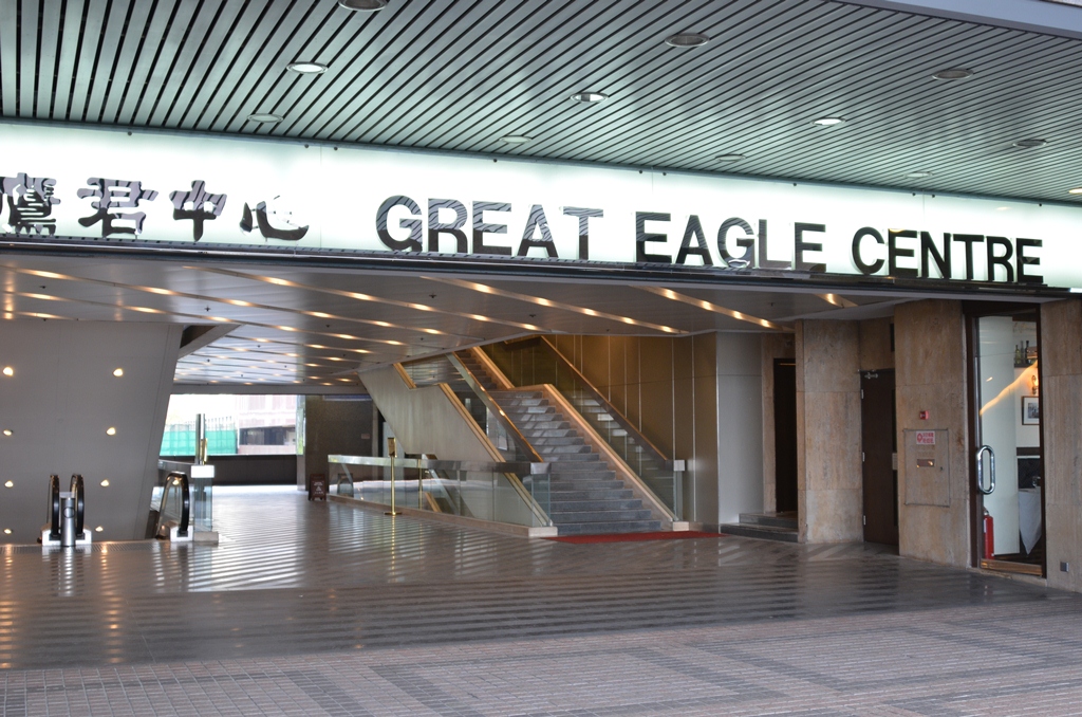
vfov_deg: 31.7
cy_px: 358
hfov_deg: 46.5
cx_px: 541
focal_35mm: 42
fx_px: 1260
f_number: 4
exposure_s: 1/60
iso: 400
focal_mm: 28
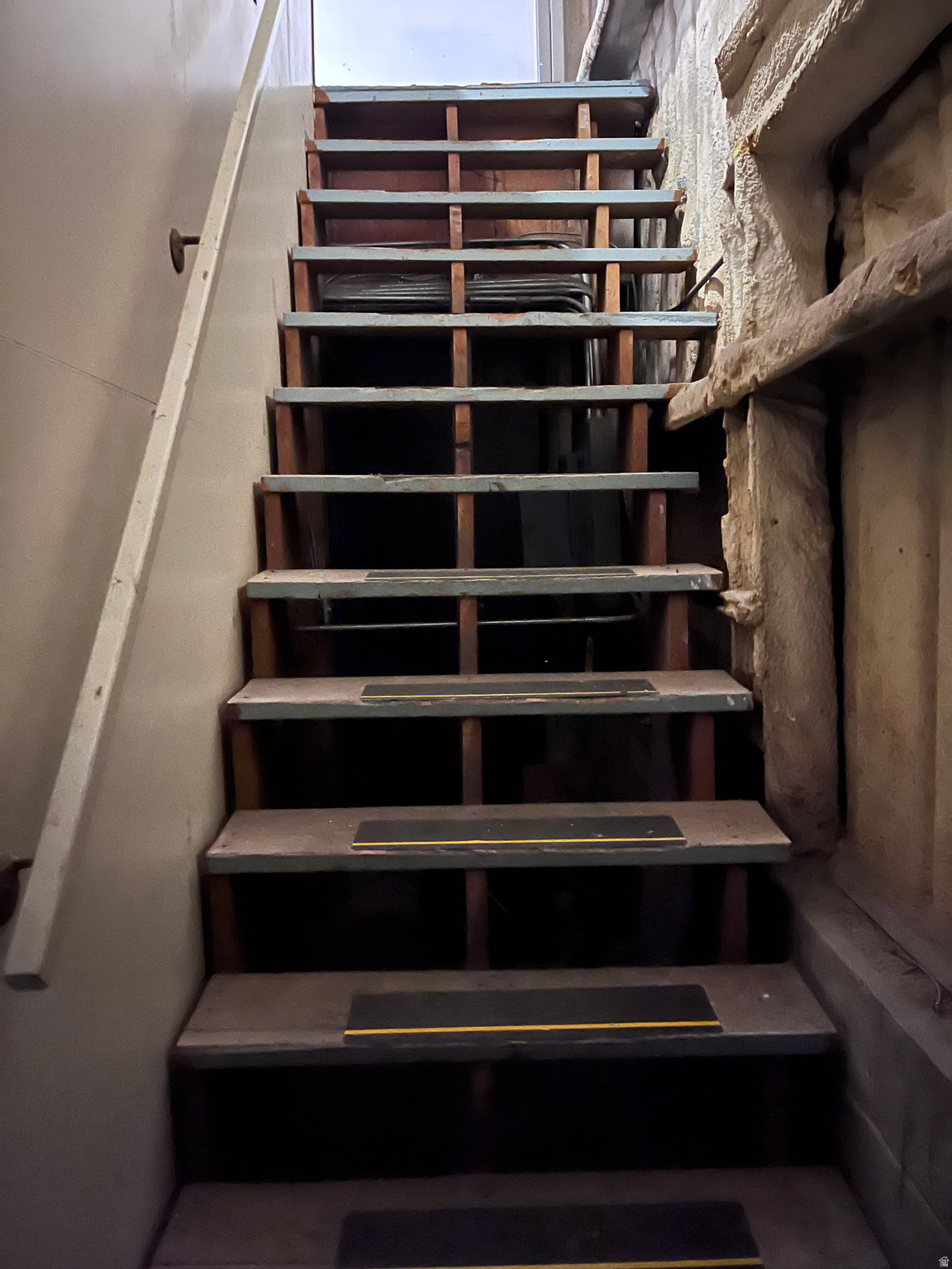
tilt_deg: -6.8
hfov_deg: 53.1
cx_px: 476
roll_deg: +1.6
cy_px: 634
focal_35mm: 26
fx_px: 953
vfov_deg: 67.3
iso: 2000
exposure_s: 1/15
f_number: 1.6
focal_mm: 5.1
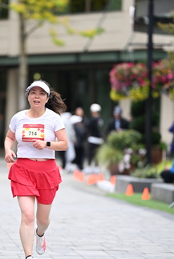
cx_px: 42
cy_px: 138
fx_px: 2450
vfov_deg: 6.1
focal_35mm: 339
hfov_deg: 4.1
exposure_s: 1/2000
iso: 640
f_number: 2.8
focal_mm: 200
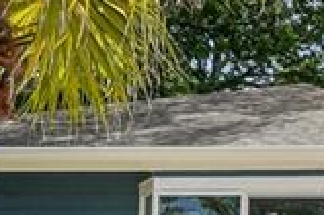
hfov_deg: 14.5
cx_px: 759
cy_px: 338
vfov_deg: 13.2
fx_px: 872
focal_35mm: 97
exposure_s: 1/350
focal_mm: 10
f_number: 8
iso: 100
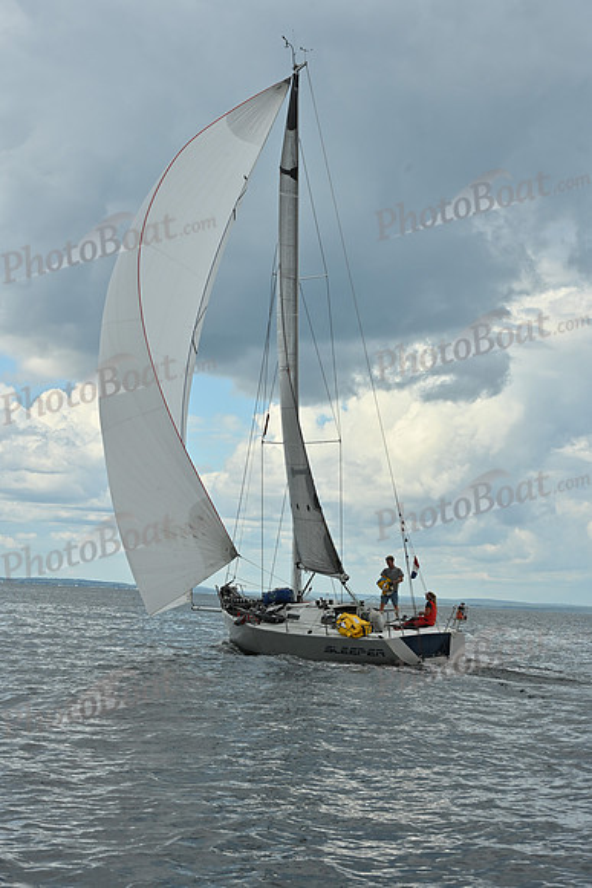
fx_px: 1726
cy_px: 444
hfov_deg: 19.5
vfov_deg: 28.8
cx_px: 296
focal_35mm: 70
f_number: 10
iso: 250
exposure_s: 1/800
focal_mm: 70
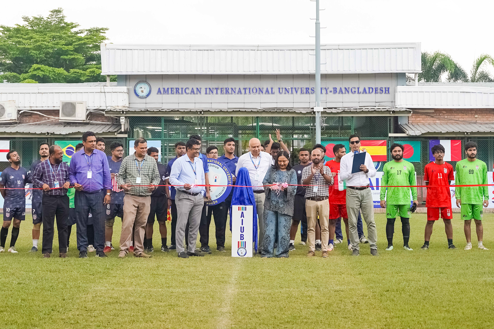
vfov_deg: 28.5
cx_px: 247
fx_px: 648
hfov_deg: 41.8
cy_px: 164
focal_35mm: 47
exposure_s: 1/320
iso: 400
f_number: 3.5
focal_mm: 47.2
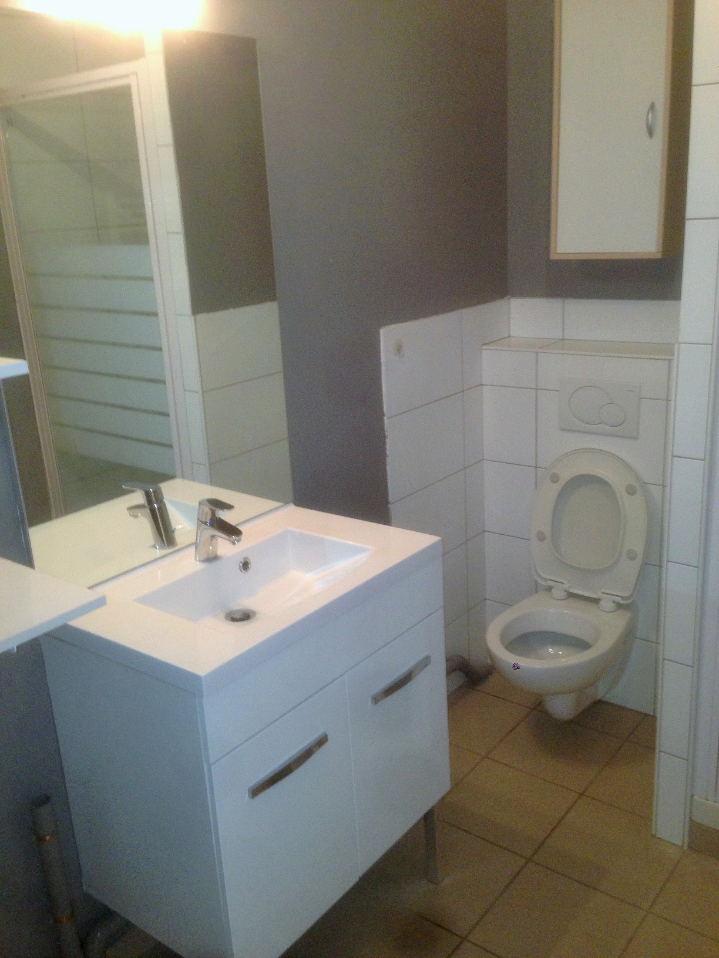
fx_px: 914
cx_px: 360
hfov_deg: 42.9
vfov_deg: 55.4
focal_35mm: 33
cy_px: 479
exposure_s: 1/20
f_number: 2.4
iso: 125
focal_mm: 4.12
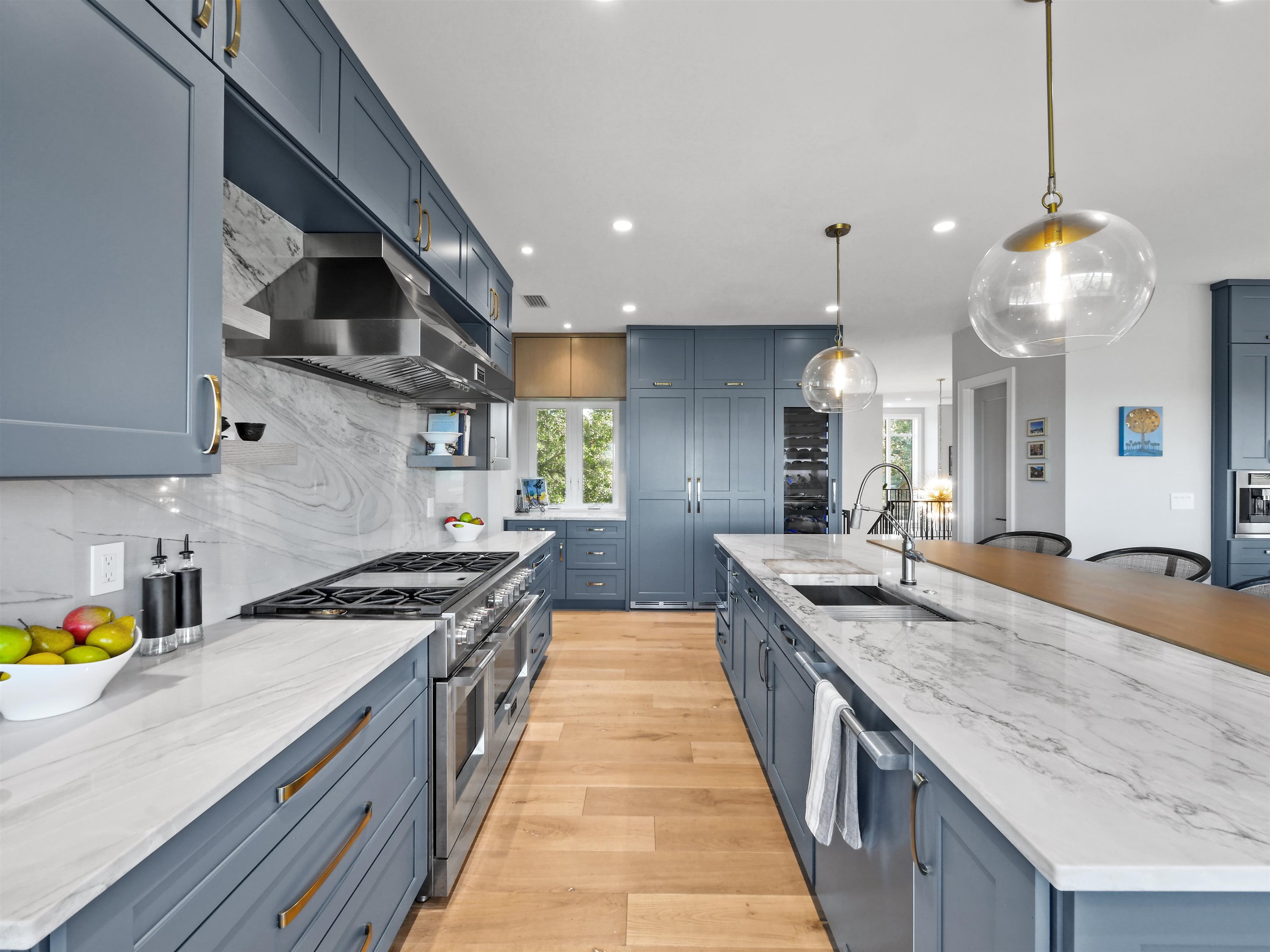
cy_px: 476
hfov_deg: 102.1
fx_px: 514
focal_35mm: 14
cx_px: 635
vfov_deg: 85.7
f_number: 8
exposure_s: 1/4
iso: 400
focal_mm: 7
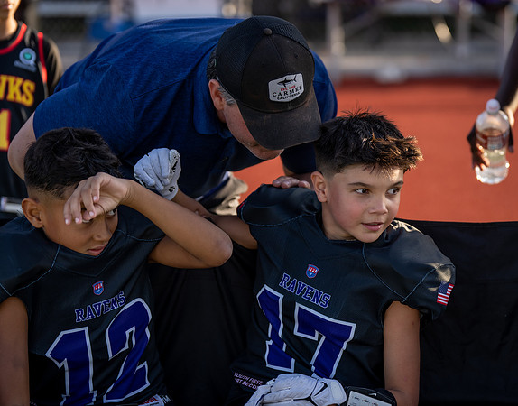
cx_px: 322
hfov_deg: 16.6
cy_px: 192
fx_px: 1770
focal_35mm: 116
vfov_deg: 13.1
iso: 100
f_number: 2.8
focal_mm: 99
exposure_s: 1/640
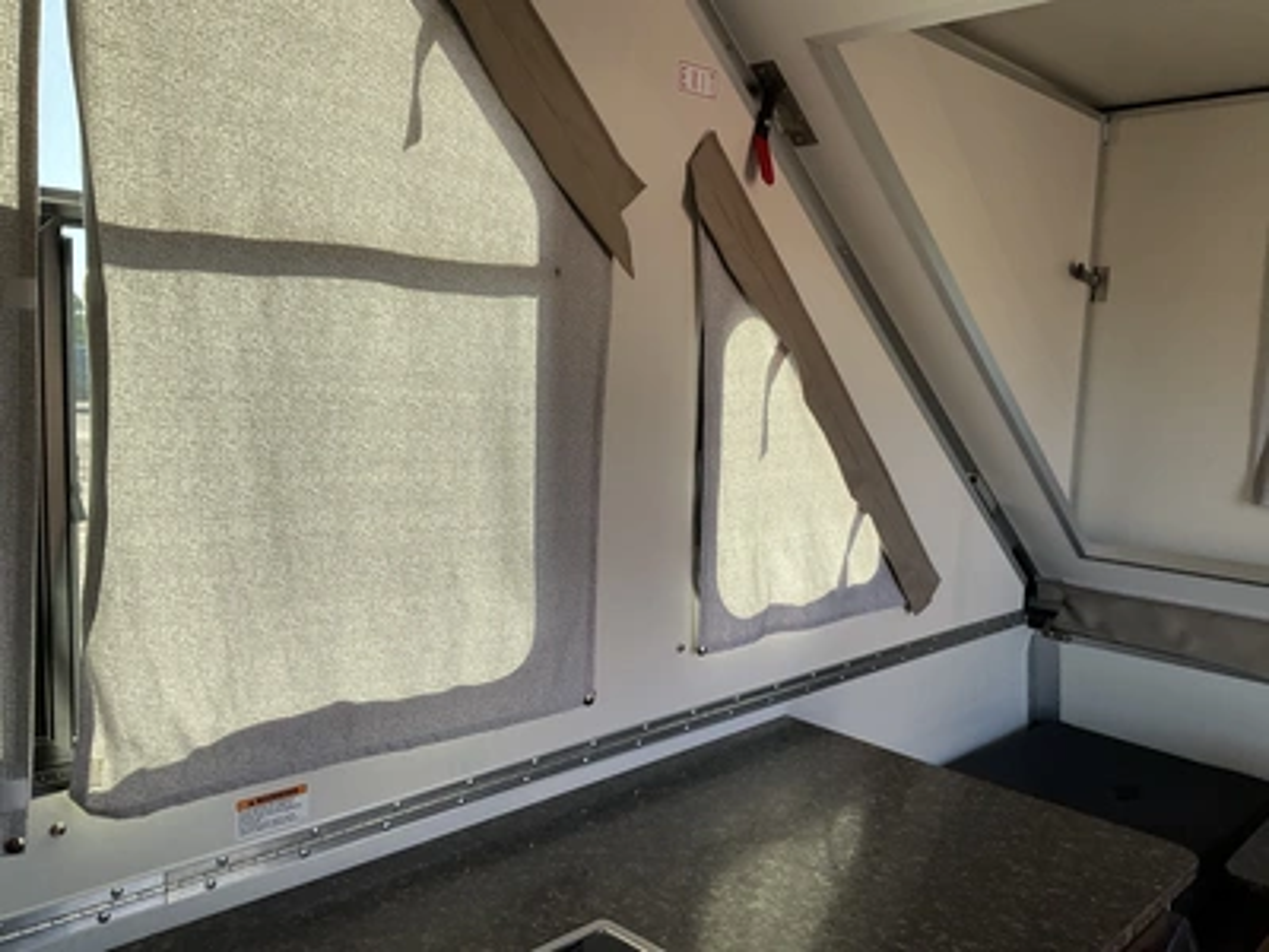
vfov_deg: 48.2
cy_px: 476
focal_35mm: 29
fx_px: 1063
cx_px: 634
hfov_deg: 61.7
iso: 20
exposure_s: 1/122
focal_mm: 3
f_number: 1.8
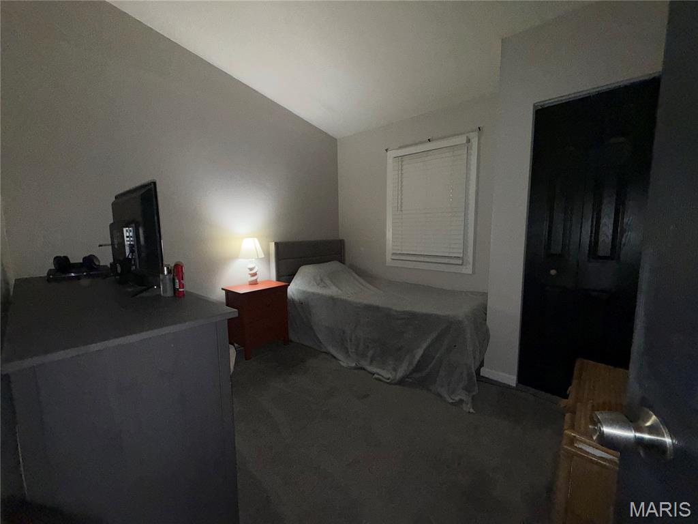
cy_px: 262
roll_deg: +0.5
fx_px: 282
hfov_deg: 102.1
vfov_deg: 85.7
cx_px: 349
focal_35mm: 14
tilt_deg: -6.6
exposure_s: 1/90
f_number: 2.2
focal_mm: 2.22
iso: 100
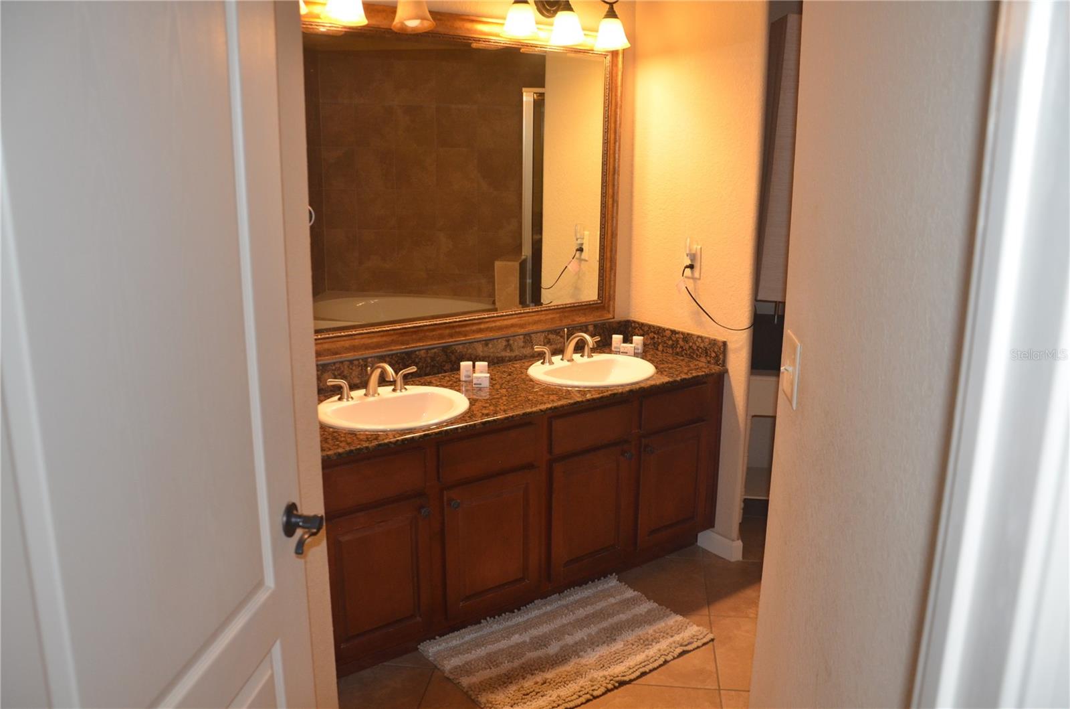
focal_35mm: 27
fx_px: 801
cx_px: 535
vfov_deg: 47.7
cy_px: 354
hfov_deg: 67.5
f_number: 3.5
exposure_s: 1/60
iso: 800
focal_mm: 18
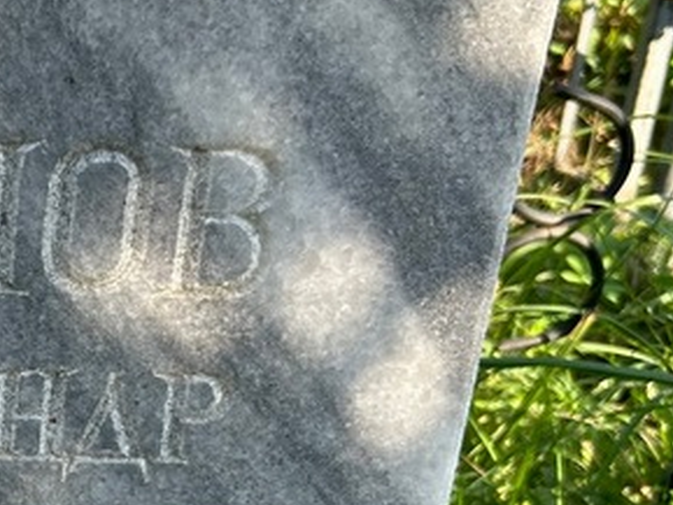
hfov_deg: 24.8
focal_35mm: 72
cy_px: 405
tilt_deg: -27.6
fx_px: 1400
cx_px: -102
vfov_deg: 20.2
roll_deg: -2.7
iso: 50
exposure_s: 1/506
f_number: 1.5
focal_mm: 5.7
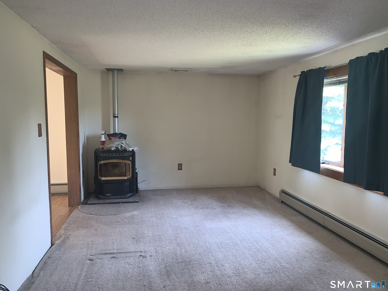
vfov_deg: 53.1
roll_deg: -0.7
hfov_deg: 67.3
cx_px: 194
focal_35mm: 26
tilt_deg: -7.4
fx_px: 291
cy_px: 146
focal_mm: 4.25
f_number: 1.8
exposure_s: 1/18
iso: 25
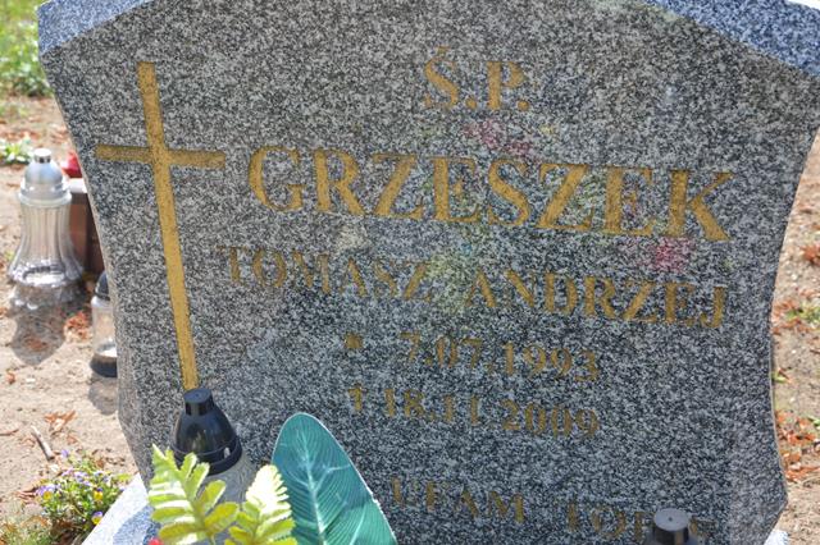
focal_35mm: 52
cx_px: 410
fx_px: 1195
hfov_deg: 37.9
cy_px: 272
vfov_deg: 25.7
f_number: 5.6
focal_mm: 35
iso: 100
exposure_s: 1/125
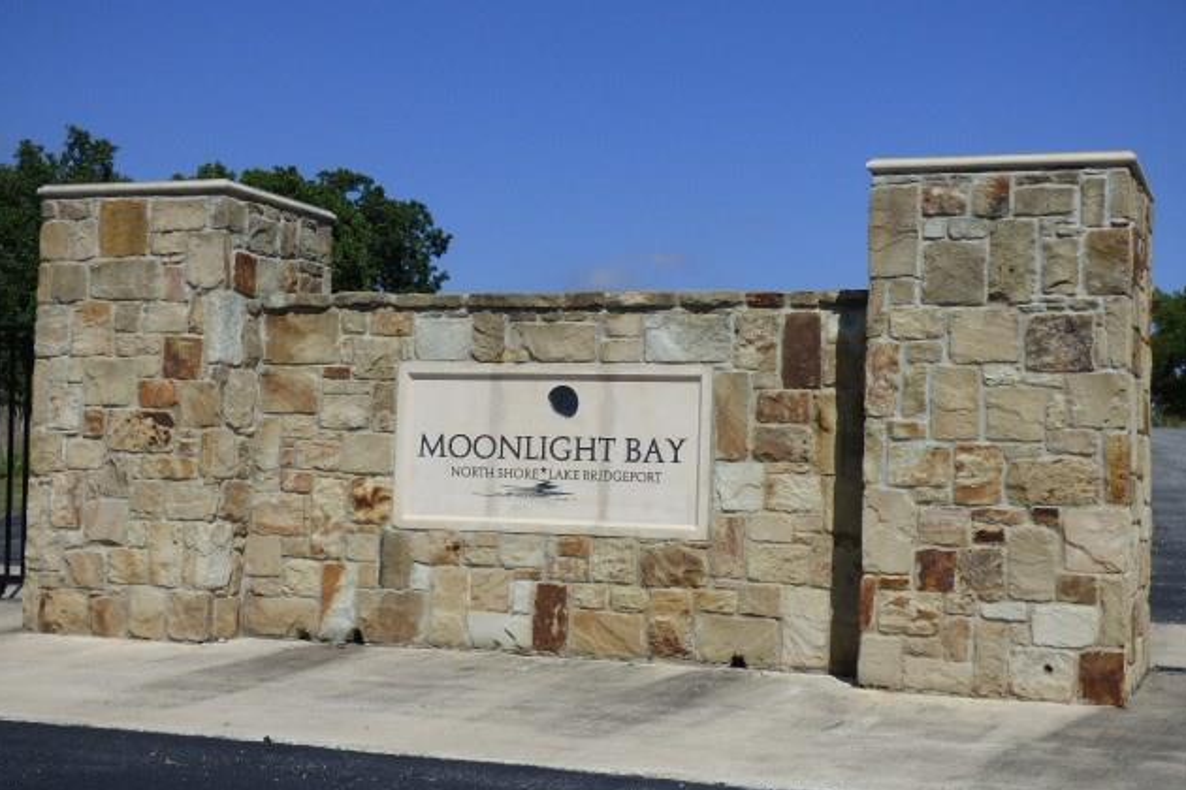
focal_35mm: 56
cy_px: 374
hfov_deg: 35.6
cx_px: 595
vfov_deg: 24.2
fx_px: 1845
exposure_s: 1/2000
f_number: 3.9
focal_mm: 9.1
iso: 100
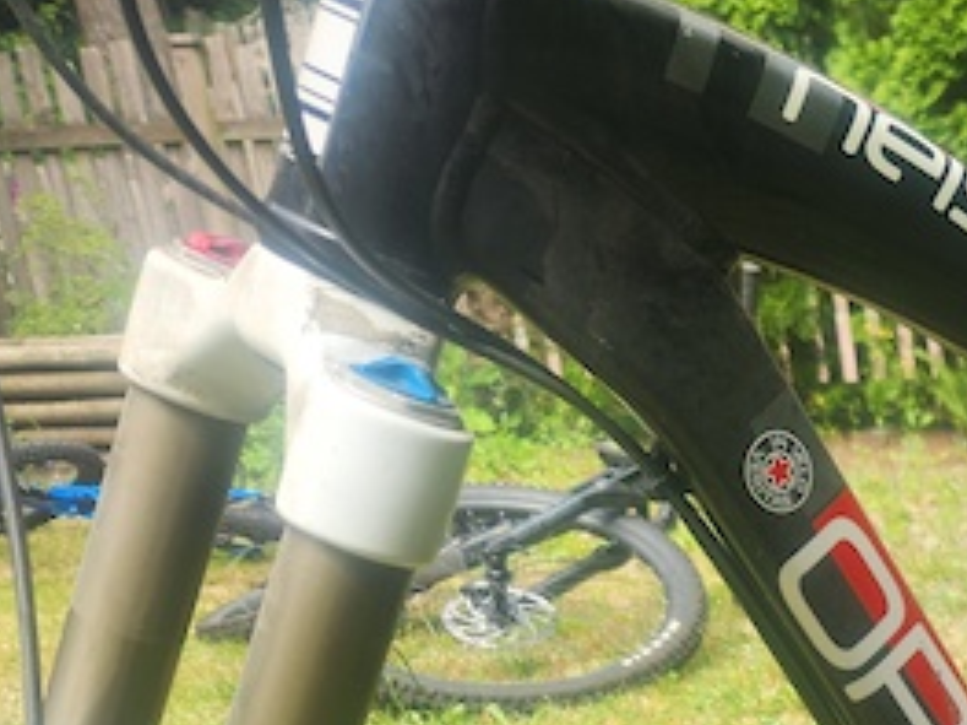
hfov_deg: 25.2
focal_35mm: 70
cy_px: 990
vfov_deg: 19.1
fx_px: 1955
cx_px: 1143
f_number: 1.8
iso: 20
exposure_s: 1/323
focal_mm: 5.4
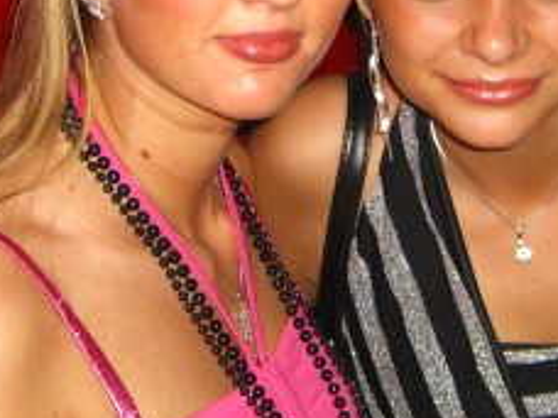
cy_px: 139
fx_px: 1612
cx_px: 365
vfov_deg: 14.8
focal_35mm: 100
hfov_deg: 19.6
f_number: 2.8
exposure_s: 1/60
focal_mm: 7.9
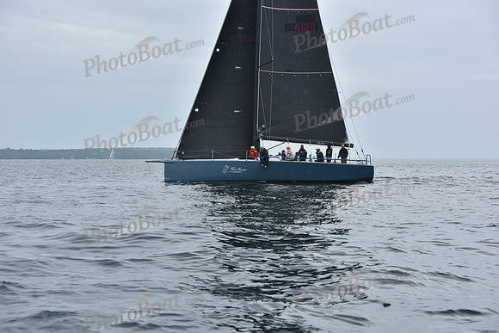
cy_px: 166
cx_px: 250
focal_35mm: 75
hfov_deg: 27.0
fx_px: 1040
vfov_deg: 18.2
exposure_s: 1/800
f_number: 7.1
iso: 250
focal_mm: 75
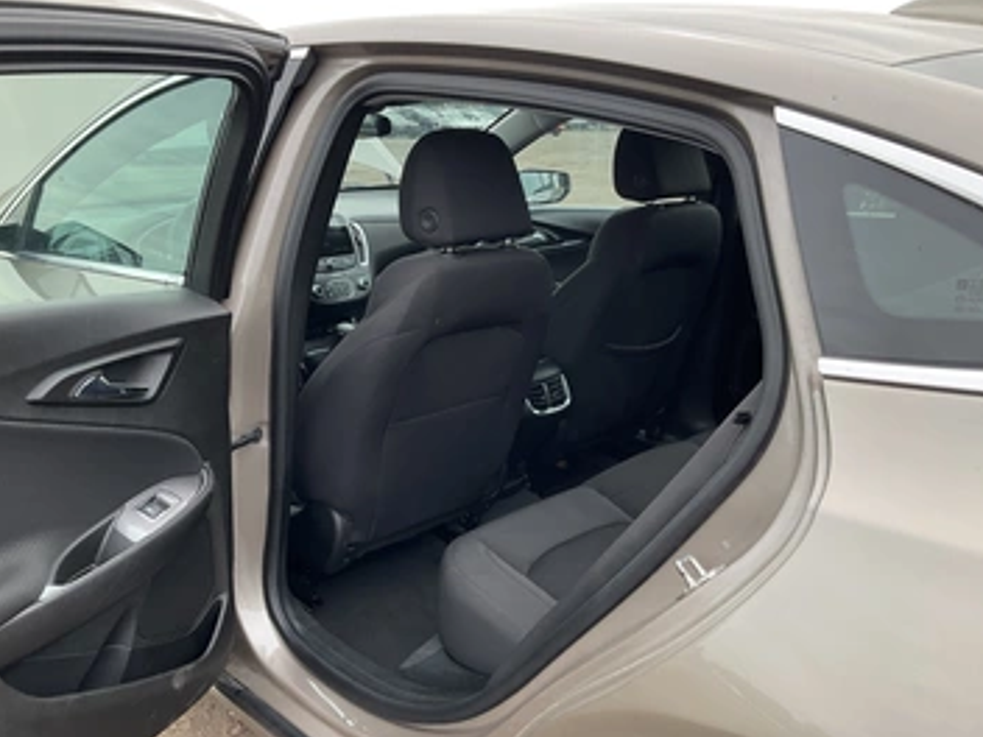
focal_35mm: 33
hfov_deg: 55.3
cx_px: 444
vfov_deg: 42.9
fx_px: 937
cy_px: 402
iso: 25
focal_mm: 3
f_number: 1.8
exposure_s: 1/284
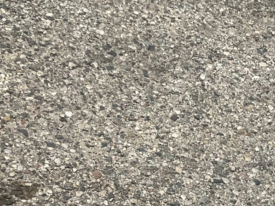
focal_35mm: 97
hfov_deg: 19.4
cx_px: 297
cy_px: 265
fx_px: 770
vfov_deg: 14.6
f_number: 1.8
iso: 25
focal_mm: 3
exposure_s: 1/1675
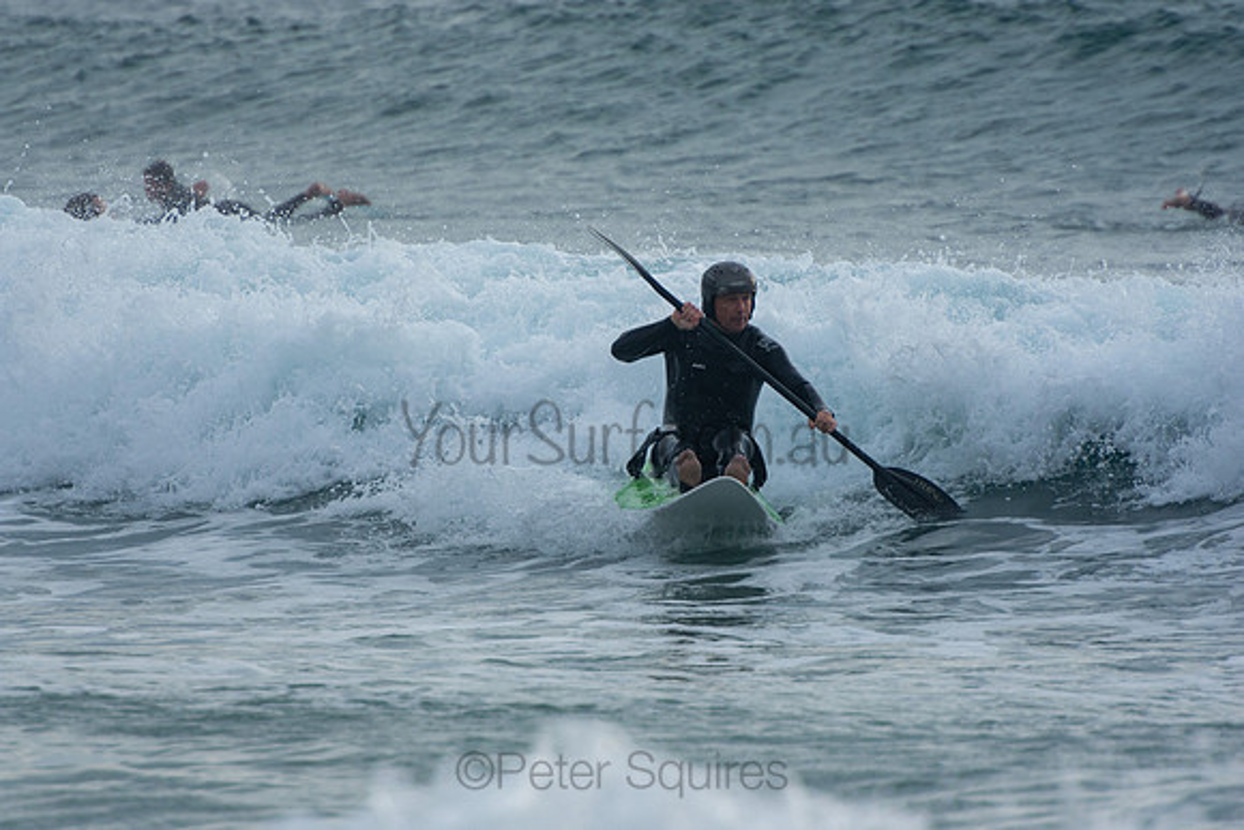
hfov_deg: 3.4
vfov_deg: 2.3
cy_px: 415
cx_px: 622
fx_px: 20737
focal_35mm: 600
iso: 280
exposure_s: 1/1000
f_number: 5.6
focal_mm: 400
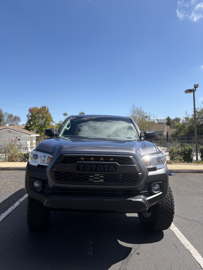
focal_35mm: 26
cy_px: 135
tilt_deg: +0.5
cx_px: 102
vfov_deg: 67.3
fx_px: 203
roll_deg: +2.0
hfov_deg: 53.1
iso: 50
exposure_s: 1/2747
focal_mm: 5.96
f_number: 1.6
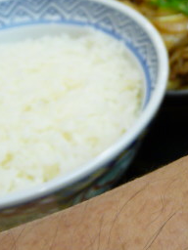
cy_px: 72
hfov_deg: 19.4
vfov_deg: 27.5
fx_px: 507
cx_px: 245
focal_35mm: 70
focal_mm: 4.7
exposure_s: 1/30
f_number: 3.3
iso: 200
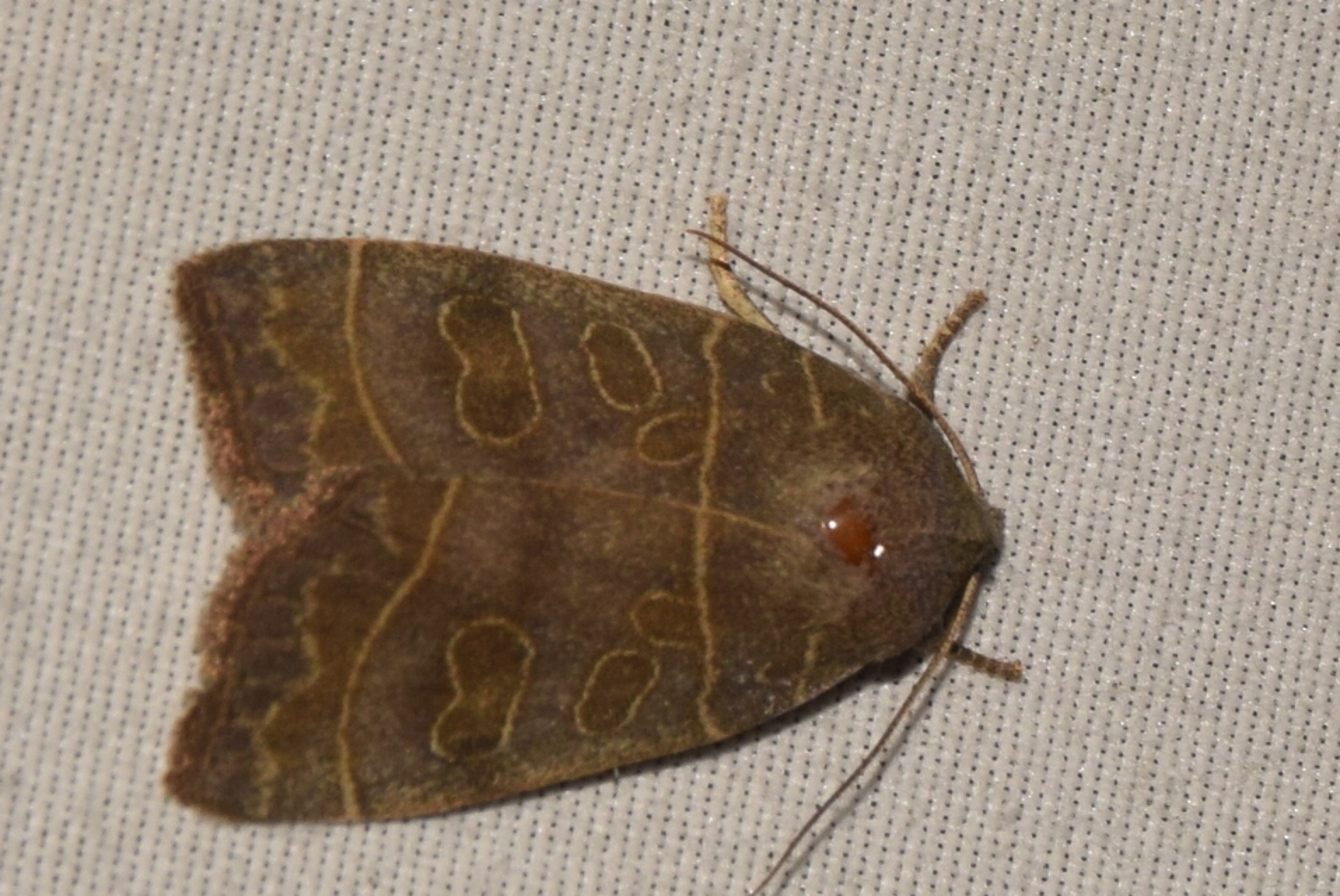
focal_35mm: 210
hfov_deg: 9.8
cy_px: 448
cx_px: 670
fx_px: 7824
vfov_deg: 6.6
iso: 125
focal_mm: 140
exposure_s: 1/160
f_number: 14
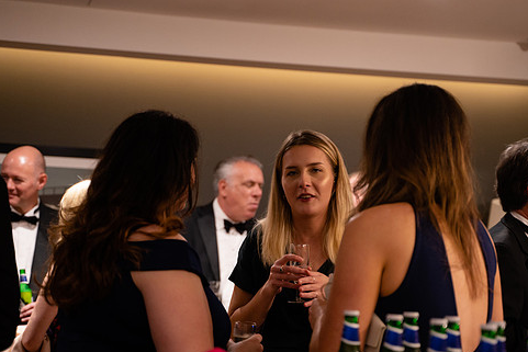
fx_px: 1203
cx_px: 289
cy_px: 211
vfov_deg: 16.7
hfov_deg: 24.7
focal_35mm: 82
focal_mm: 68
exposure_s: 1/60
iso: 1250
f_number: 2.8
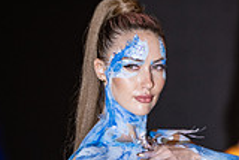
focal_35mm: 562
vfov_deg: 2.4
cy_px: 281
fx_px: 3734
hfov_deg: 3.7
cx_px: 154
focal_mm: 200
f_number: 2.8
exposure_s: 1/320
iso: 1250
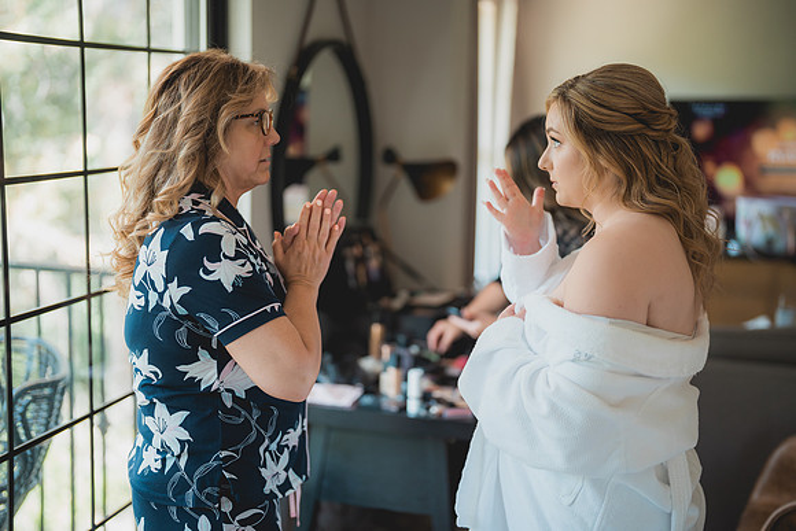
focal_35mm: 50
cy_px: 266
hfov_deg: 39.6
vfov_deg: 27.0
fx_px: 1106
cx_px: 398
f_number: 1.2
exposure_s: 1/200
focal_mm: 50
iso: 160
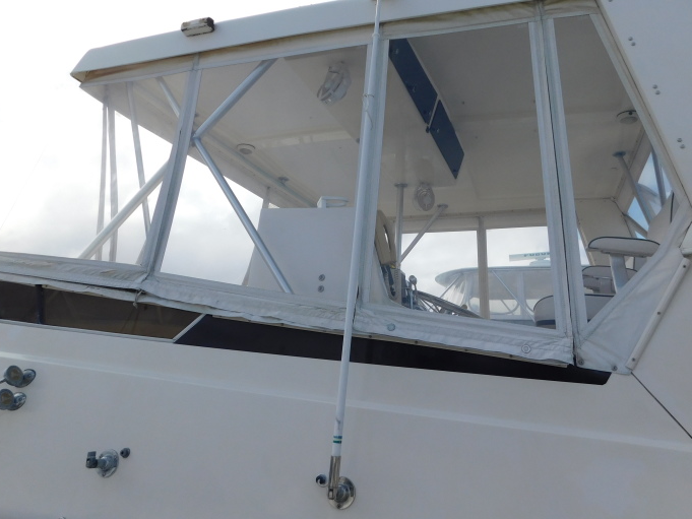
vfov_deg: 51.1
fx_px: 540
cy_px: 215
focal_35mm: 27
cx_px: 375
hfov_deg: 65.2
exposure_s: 1/800
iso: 125
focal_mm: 4
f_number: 6
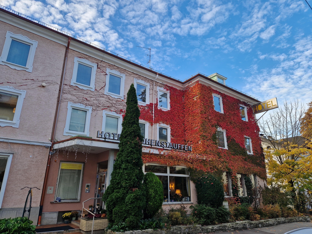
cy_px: 117
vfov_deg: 58.9
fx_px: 207
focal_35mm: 23
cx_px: 156
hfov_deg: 73.9
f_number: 1.8
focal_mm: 5.4
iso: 50
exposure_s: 1/193
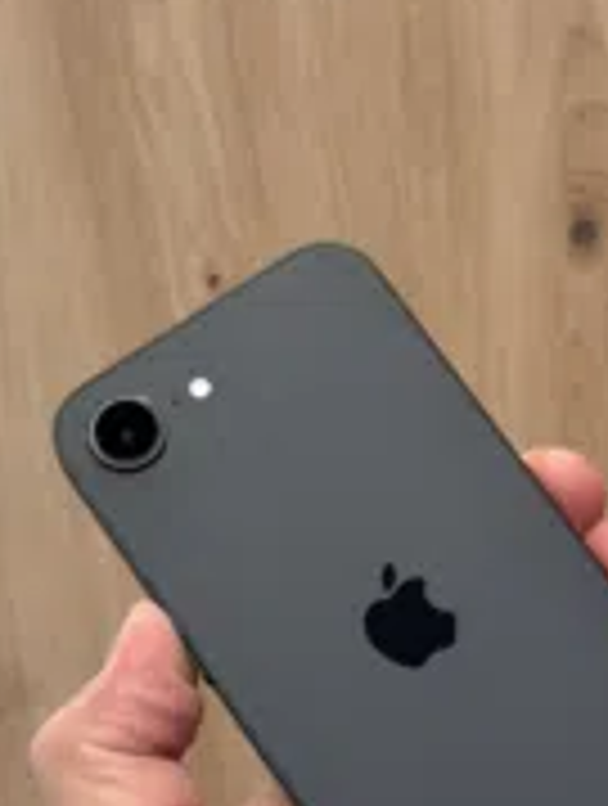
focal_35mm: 107
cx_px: 306
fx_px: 2497
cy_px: 419
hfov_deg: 13.9
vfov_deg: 18.3
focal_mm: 6.76
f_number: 1.78
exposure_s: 1/50
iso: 80
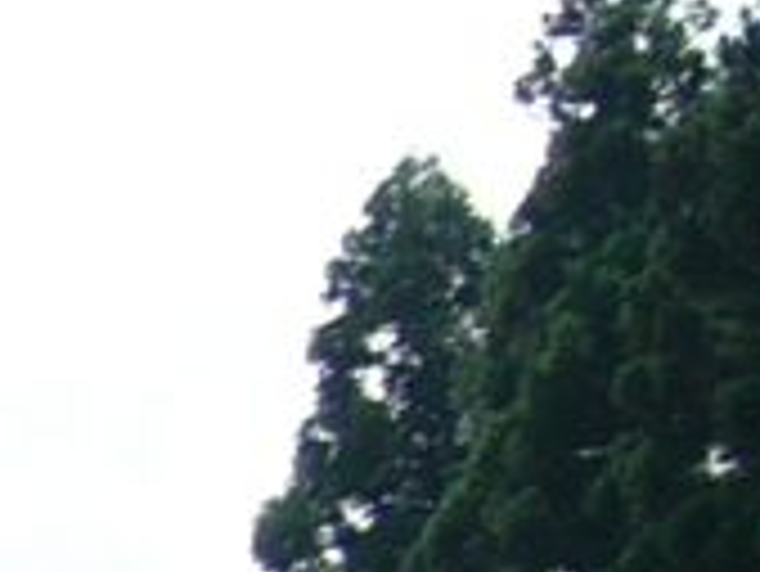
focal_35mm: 265
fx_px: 5822
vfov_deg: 5.4
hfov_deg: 6.6
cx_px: -1695
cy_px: 1459
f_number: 8
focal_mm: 5.8
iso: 50
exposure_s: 1/125
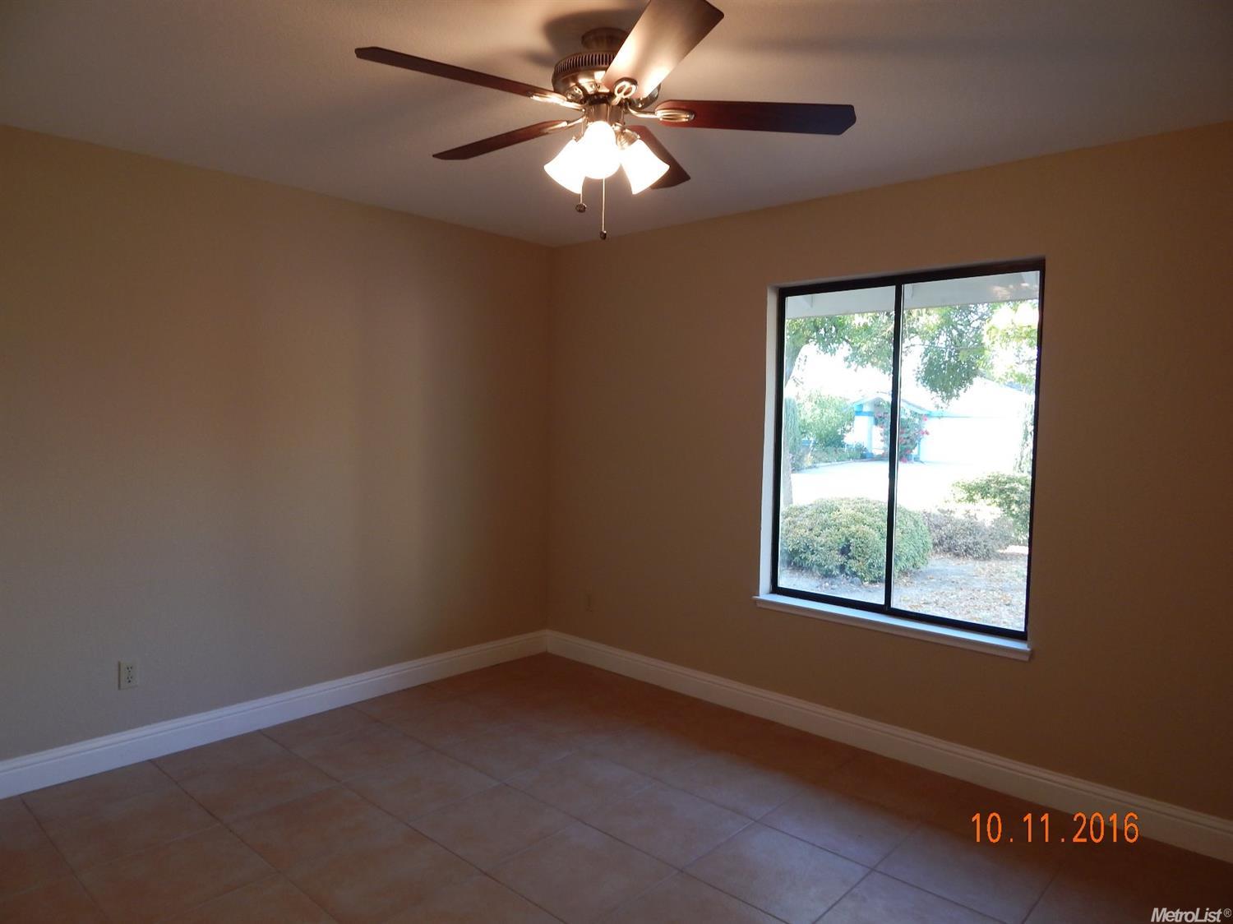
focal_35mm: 22
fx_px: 783
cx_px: 616
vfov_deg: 61.1
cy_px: 462
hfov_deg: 76.4
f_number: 3
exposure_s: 1/40
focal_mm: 4
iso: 125
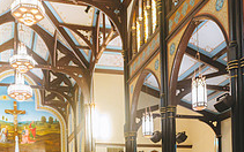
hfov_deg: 38.8
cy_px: 207
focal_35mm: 52
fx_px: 346
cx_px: 103
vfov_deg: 21.9
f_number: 3.2
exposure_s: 1/250
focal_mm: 24
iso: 2500
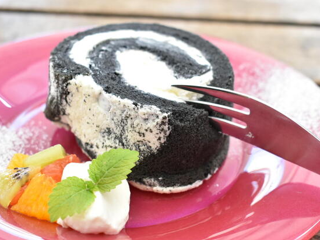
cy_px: 144
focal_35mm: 67
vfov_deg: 21.9
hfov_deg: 28.9
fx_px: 620
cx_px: 185
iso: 800
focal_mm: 34
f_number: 5.6
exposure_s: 1/125
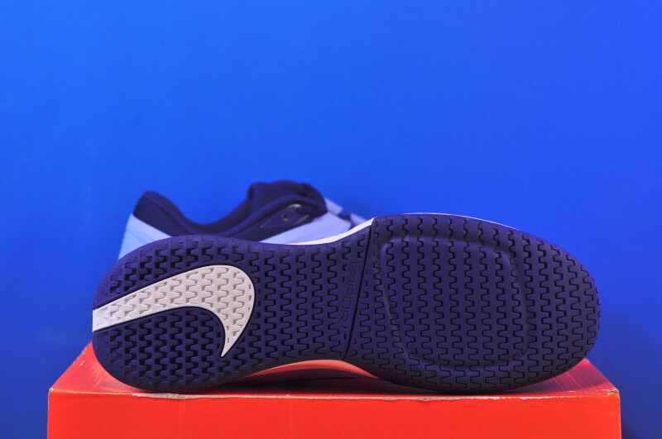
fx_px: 1377
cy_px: 220
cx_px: 331
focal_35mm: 75
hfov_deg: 27.0
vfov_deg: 18.1
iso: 250
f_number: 2.8
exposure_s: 1/320
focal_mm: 50
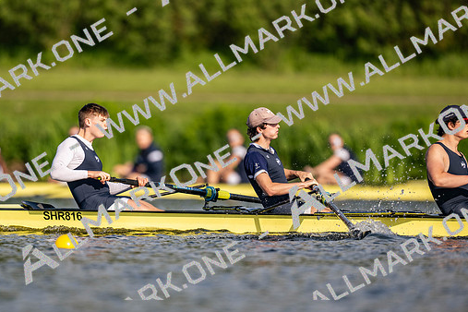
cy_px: 142
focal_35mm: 686
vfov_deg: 2.0
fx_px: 8917
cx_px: 210
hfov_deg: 3.0
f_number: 4
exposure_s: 1/2500
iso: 250
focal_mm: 600
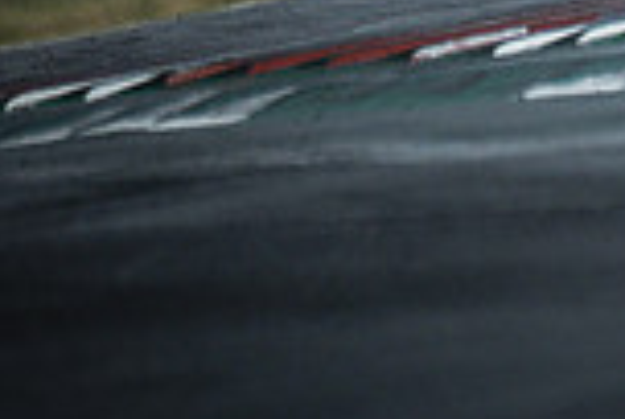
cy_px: -343
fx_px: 39748
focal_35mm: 2285
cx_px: 1118
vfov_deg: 0.6
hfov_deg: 0.9
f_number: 5.6
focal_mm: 400
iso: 1000
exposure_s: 1/2000
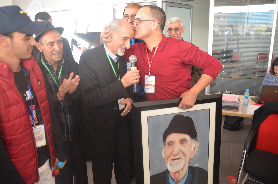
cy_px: 92
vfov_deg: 47.7
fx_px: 208
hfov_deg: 67.5
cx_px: 139
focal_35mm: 27
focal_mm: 18
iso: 500
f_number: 3.5
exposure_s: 1/60
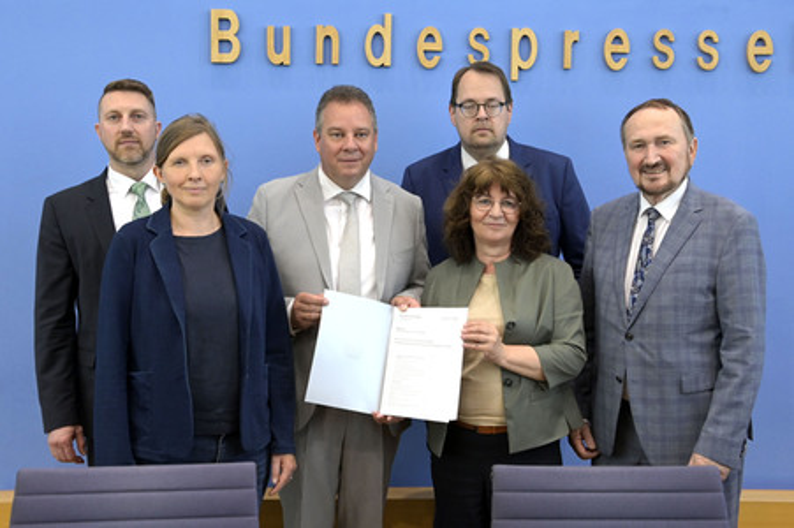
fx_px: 882
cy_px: 264
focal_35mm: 40
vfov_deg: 33.4
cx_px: 397
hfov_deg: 48.5
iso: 4000
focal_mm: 40
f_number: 6.3
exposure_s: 1/500
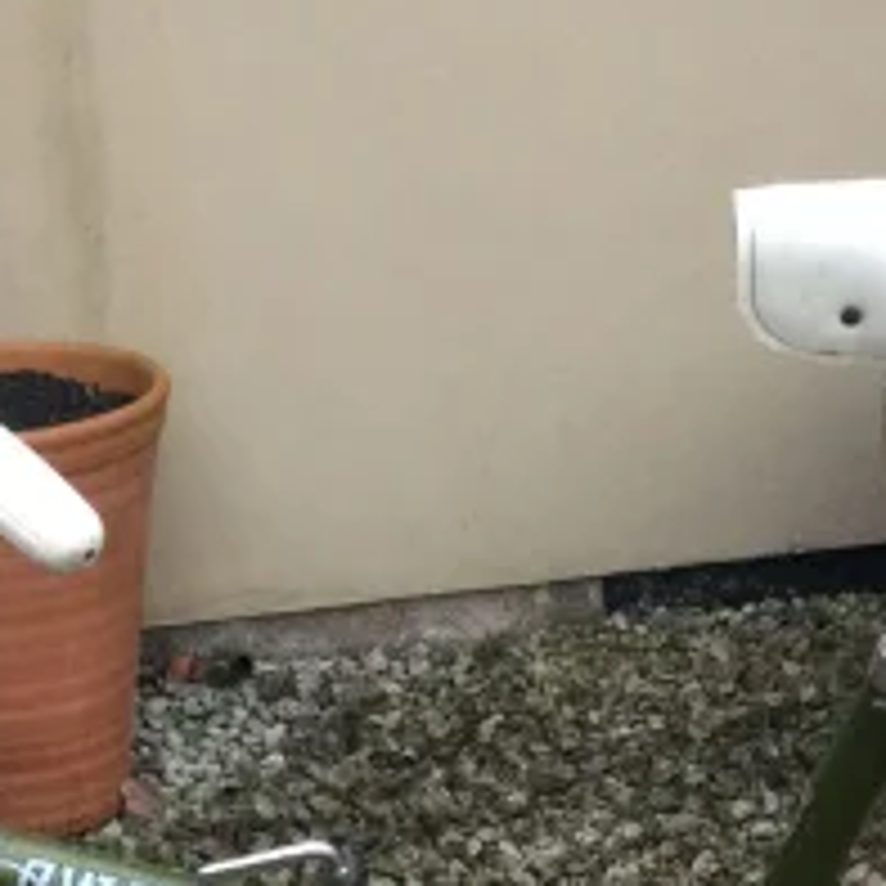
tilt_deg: -25.9
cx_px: 387
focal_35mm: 100
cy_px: 810
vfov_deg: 17.1
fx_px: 2896
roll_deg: +4.7
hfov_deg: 17.4
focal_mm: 3.3
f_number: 2.4
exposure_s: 1/33
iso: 160
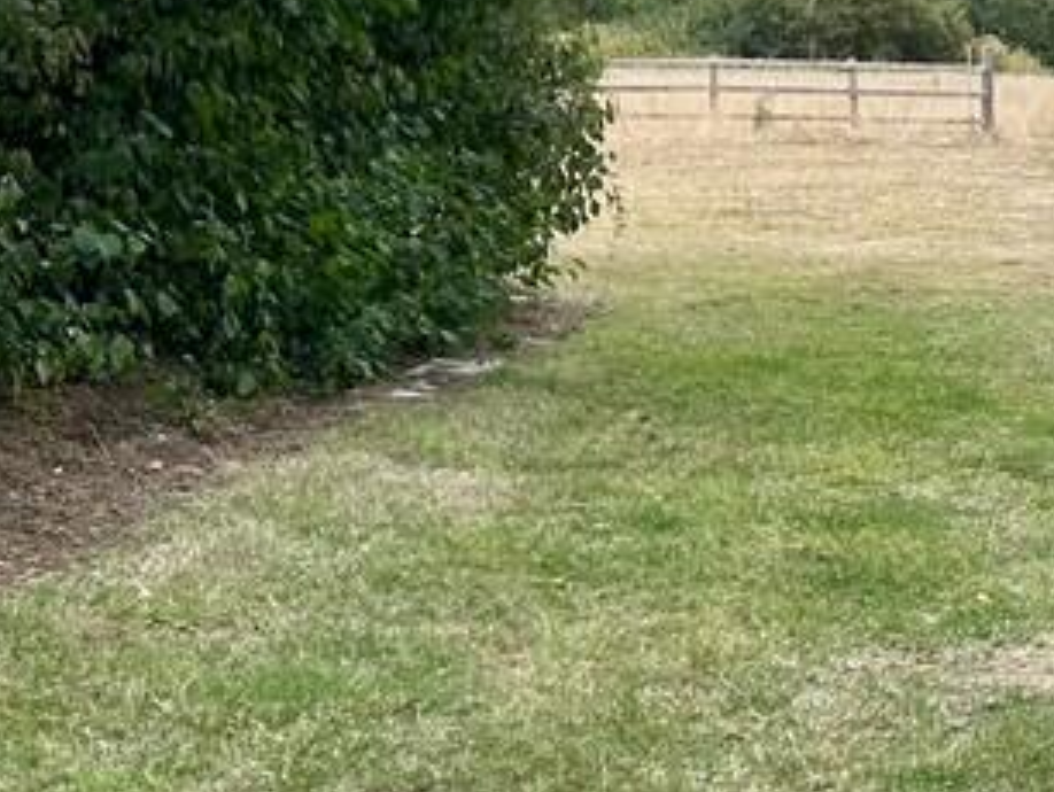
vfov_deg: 17.0
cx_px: 1467
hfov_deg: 20.1
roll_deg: -1.5
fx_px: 2651
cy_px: 275
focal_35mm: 87
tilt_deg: -5.4
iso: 50
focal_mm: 5.7
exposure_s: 1/1468
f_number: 1.5
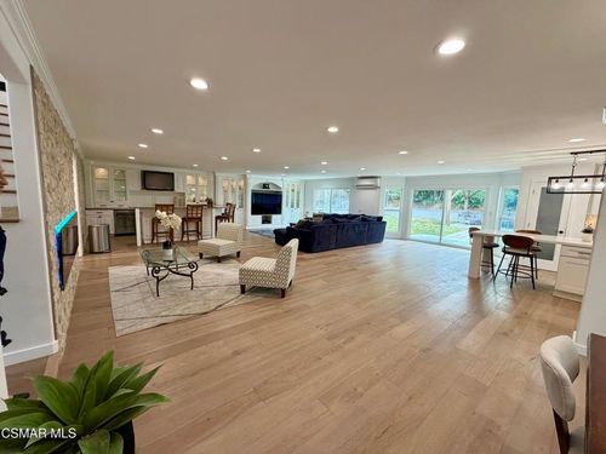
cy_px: 227
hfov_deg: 102.1
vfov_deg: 85.7
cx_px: 303
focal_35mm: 14
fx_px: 245
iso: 250
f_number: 2.2
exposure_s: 1/120
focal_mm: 2.22
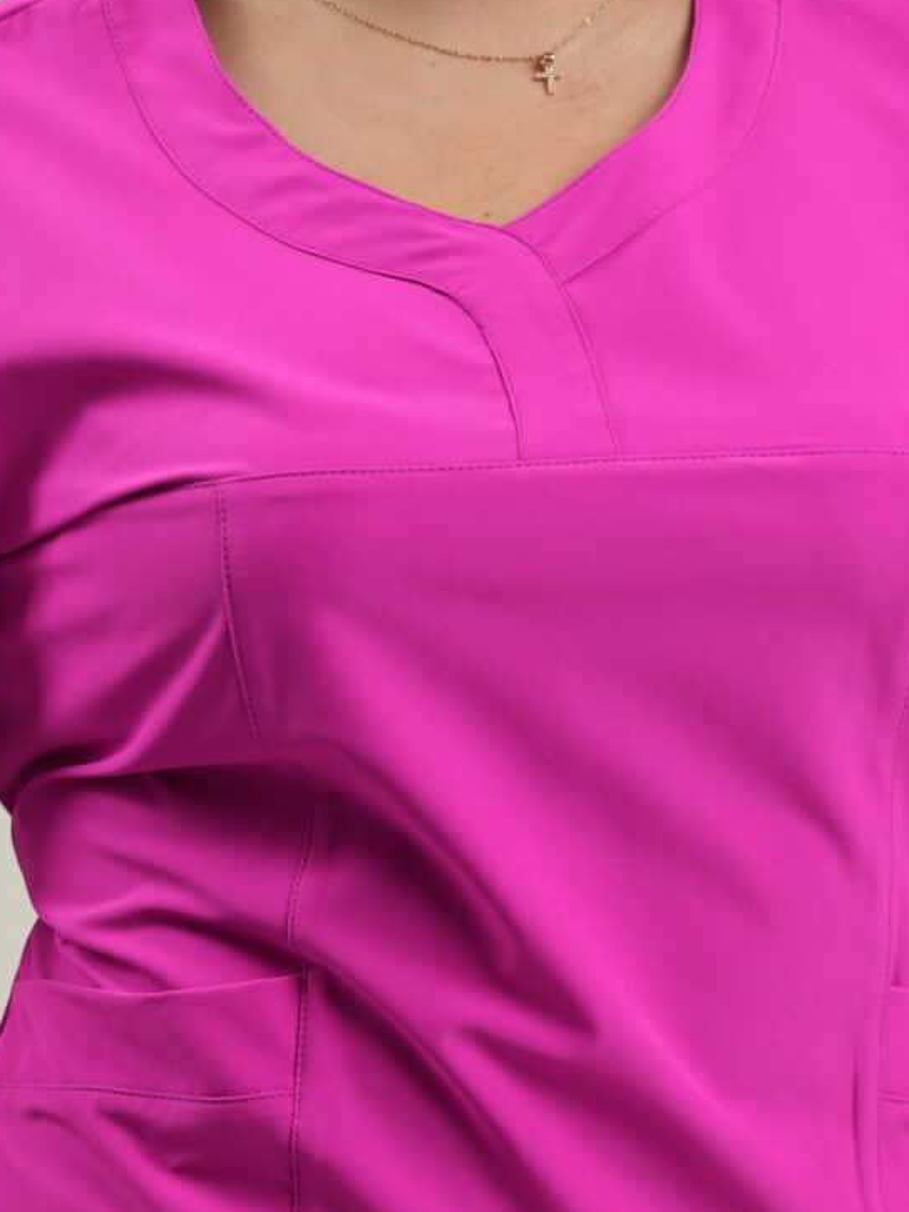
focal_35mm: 238
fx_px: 8333
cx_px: 498
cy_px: 832
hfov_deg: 6.2
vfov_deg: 8.3
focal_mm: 70
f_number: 2.8
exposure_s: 1/200
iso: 125
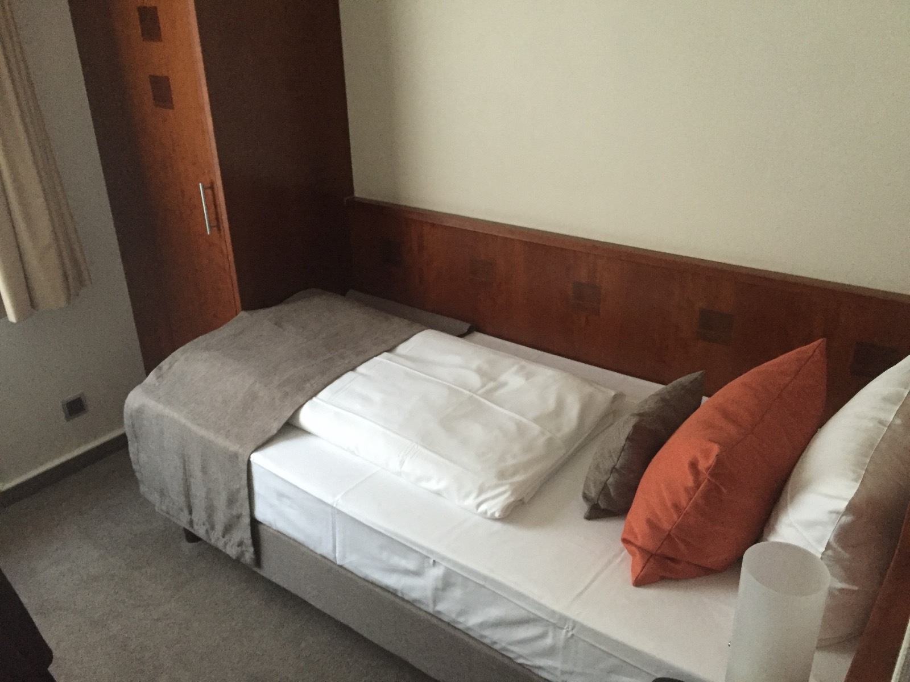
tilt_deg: -26.0
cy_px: 341
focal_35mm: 29
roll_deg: +1.7
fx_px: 762
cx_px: 455
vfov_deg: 48.2
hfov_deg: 61.7
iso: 320
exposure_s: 1/17
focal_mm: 4.15
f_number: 2.2
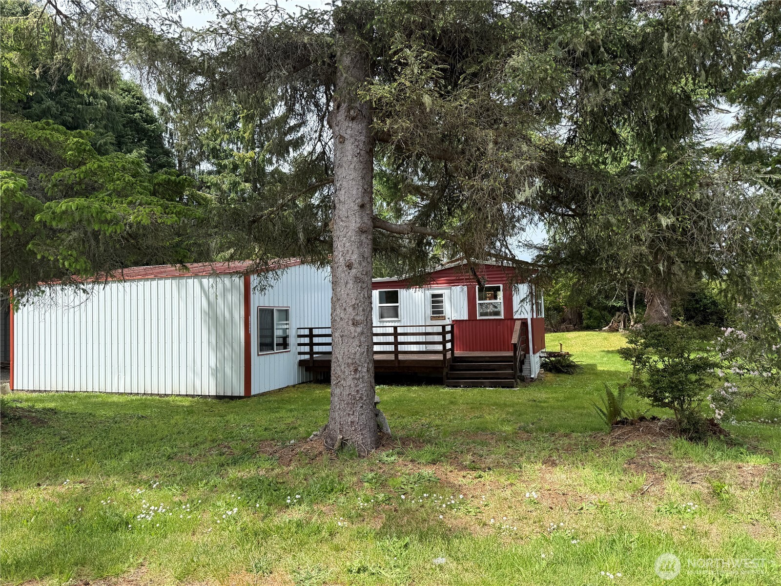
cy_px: 293
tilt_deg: +2.6
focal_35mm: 24
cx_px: 390
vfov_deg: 56.8
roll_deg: +2.1
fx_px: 541
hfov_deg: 71.6
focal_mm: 6.76
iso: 80
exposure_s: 1/1653
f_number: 1.78
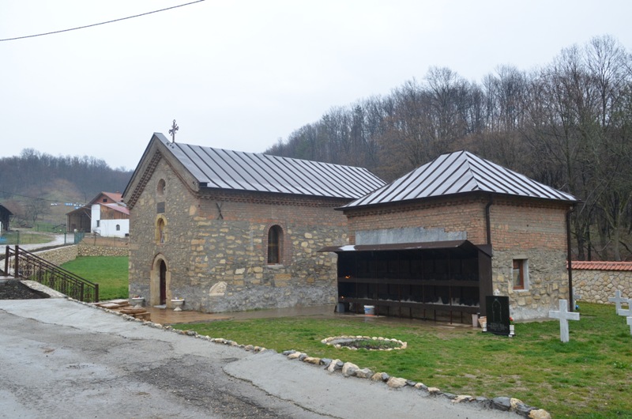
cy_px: 210
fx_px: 526
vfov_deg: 43.4
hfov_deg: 62.0
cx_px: 316
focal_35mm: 30
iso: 640
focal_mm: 20
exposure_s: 1/320
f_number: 9
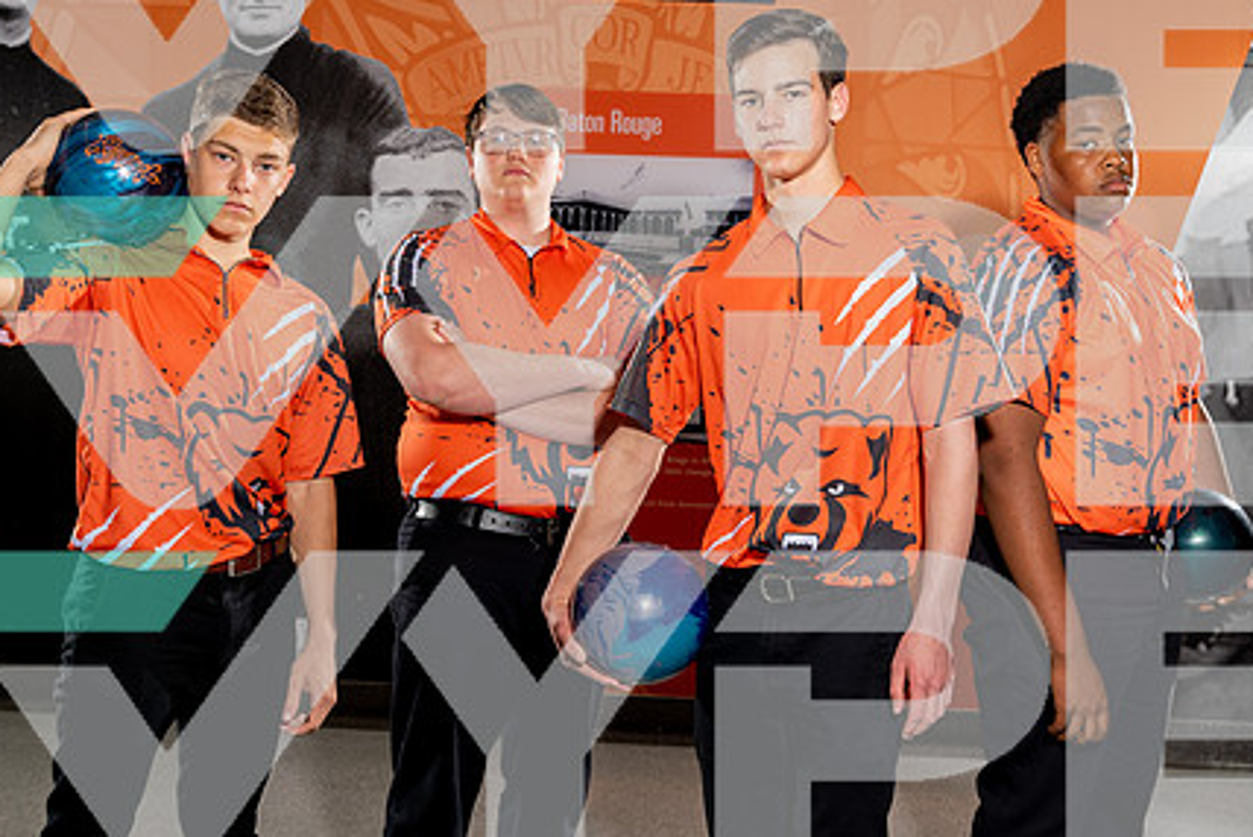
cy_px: 353
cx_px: 667
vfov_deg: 31.9
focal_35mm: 42
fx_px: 1463
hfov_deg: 46.3
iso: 100
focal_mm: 31
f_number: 7.1
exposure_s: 1/250
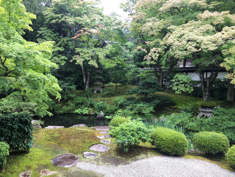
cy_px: 88
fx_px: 197
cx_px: 118
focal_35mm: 29
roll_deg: +0.1
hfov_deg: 61.7
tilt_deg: -2.3
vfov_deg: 48.2
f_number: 2.2
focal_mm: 4.15
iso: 25
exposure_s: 1/60
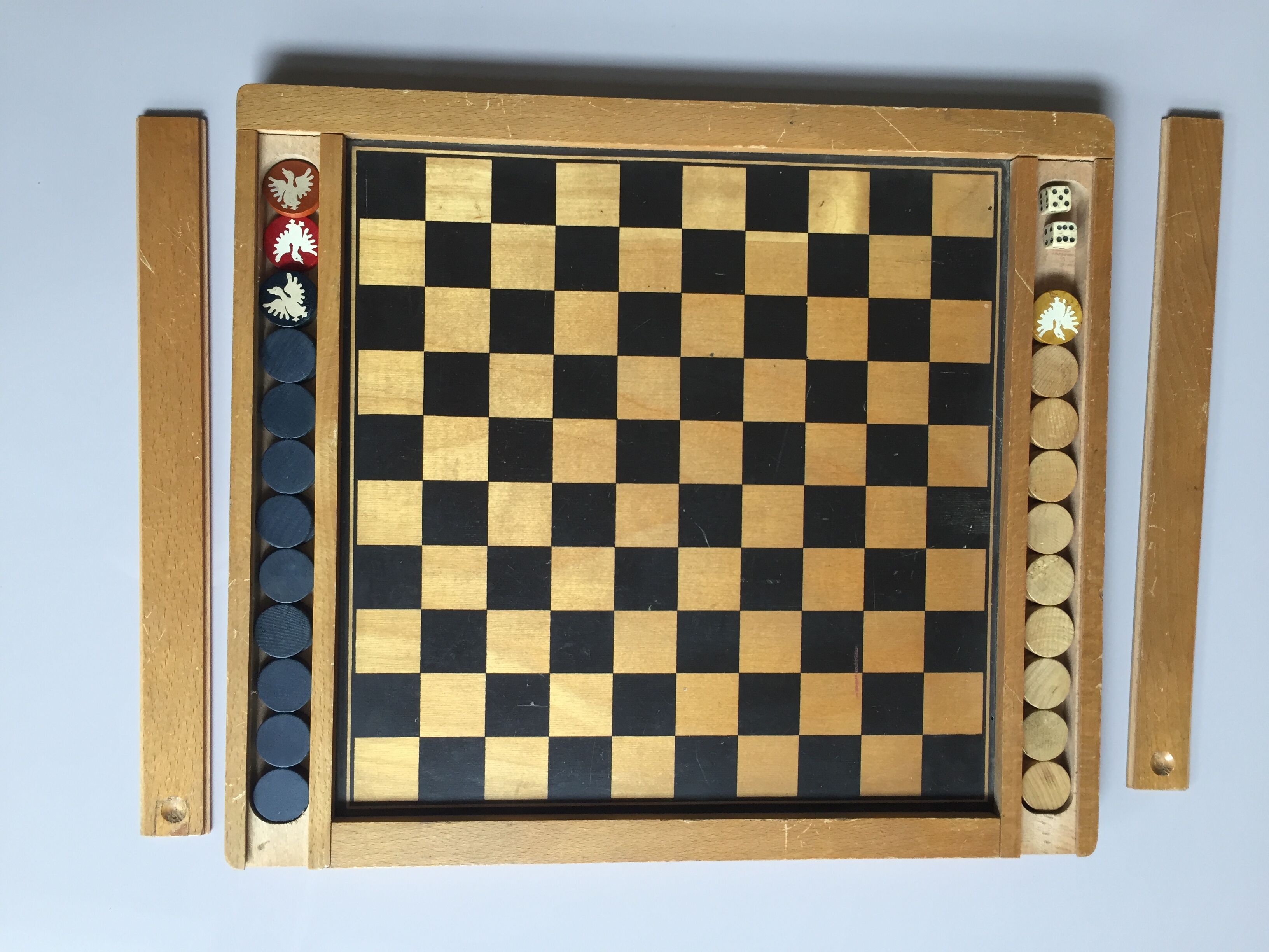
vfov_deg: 48.2
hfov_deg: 61.7
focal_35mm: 29
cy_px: 476
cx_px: 634
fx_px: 1063
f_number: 2.2
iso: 32
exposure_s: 1/30
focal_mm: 4.15
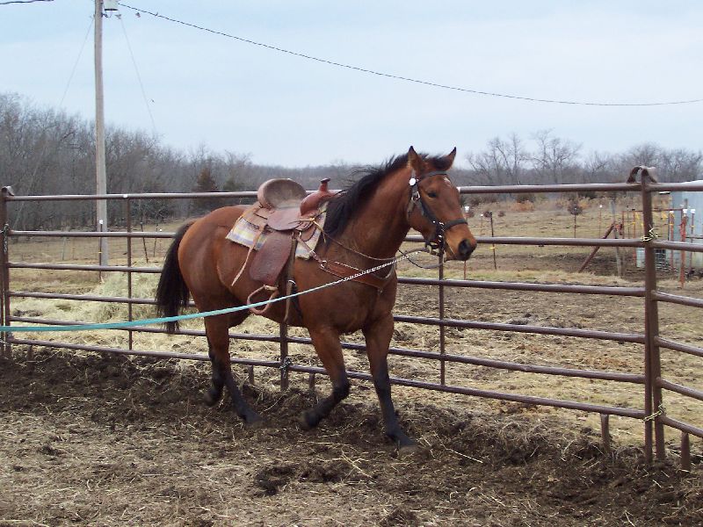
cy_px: 264
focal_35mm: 57
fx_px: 1158
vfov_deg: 25.7
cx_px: 352
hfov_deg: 33.8
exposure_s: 1/180
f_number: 3.4
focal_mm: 8.6
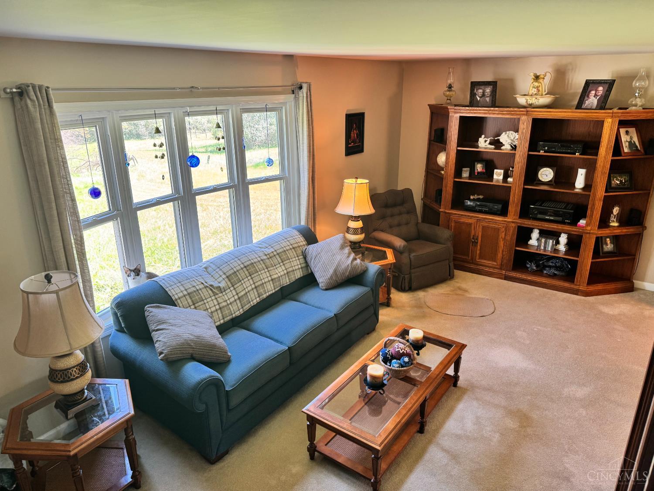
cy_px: 246
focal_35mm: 24
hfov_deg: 71.6
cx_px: 327
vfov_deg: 56.8
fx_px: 453
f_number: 1.78
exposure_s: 1/60
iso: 100
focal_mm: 6.76
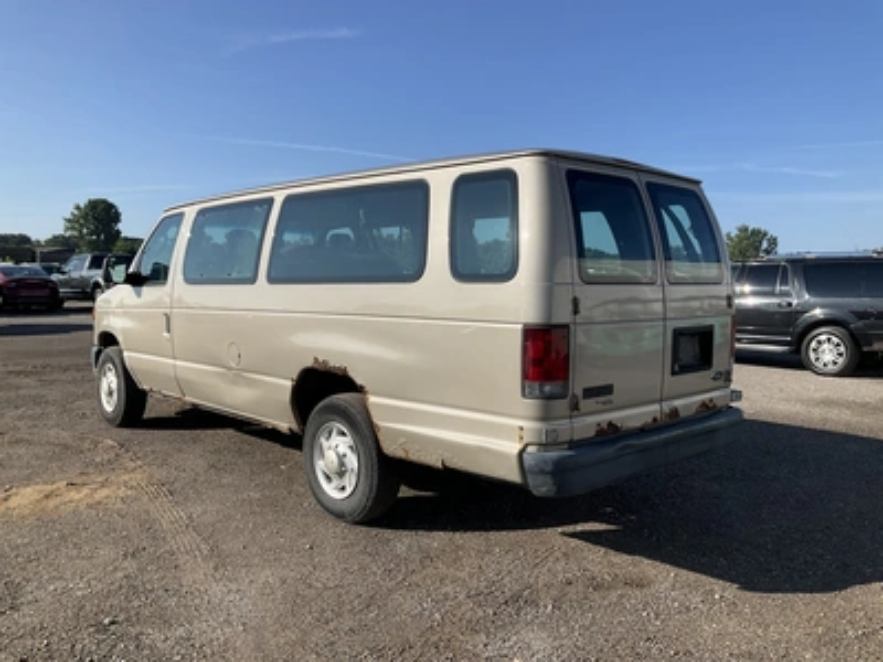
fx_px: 740
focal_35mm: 29
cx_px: 442
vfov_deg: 48.2
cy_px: 331
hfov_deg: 61.7
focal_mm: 3
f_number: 1.8
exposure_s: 1/2058
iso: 25
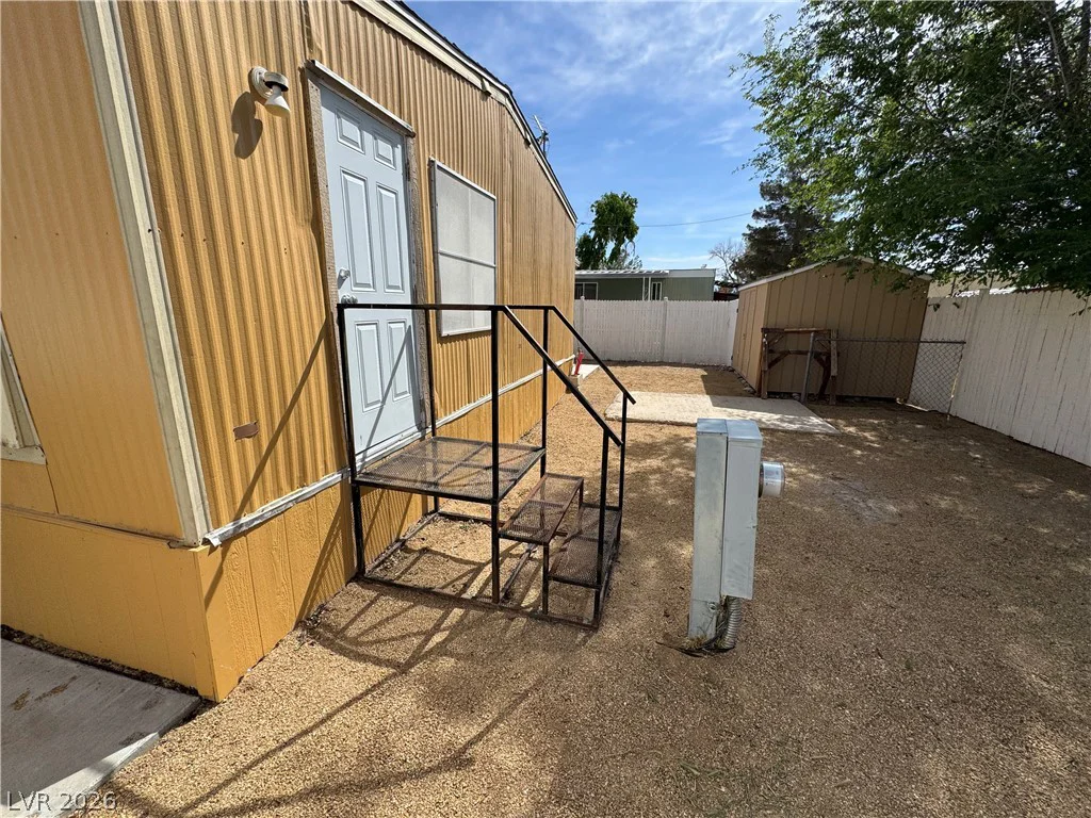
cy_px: 409
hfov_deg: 102.1
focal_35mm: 14
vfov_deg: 85.7
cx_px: 546
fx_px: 441
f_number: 2.2
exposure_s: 1/2273
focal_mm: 2.22
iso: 50
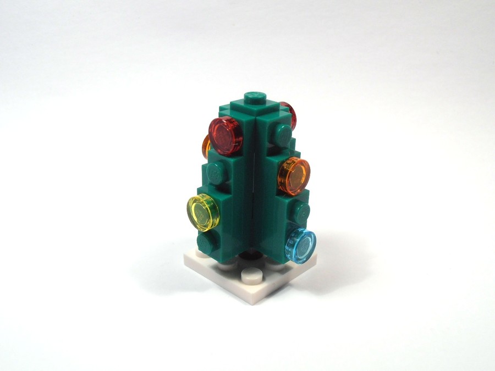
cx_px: 248
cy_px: 186
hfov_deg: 50.1
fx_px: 529
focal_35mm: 37
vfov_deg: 38.7
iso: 80
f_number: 3.9
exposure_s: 1/100
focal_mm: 6.61
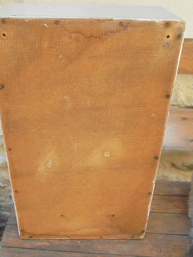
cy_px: 138
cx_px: 87
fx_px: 282
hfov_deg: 37.7
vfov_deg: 48.9
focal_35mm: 38
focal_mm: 6.1
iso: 100
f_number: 4
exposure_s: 1/80
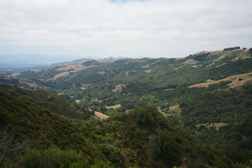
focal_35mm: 50
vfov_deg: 27.0
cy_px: 84
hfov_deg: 39.6
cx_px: 126
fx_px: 350
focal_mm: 50
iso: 100
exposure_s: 1/800
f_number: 4.5
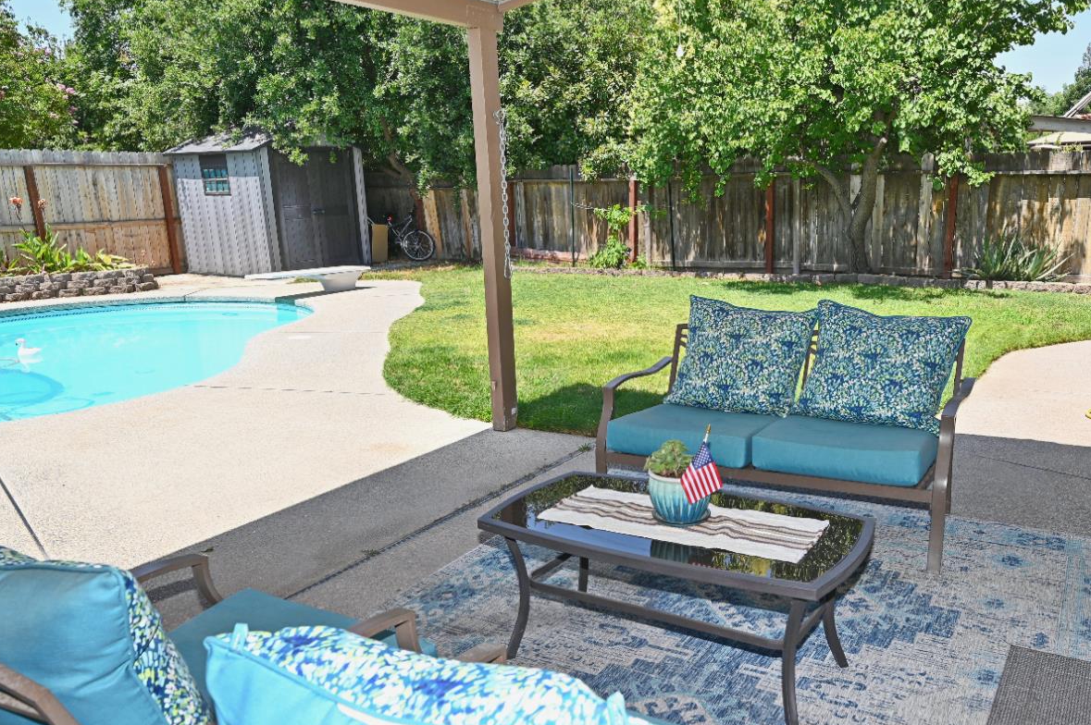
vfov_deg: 46.1
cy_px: 424
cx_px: 605
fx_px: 848
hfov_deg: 65.3
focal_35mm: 28
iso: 100
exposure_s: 1/200
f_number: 7.1
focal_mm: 22
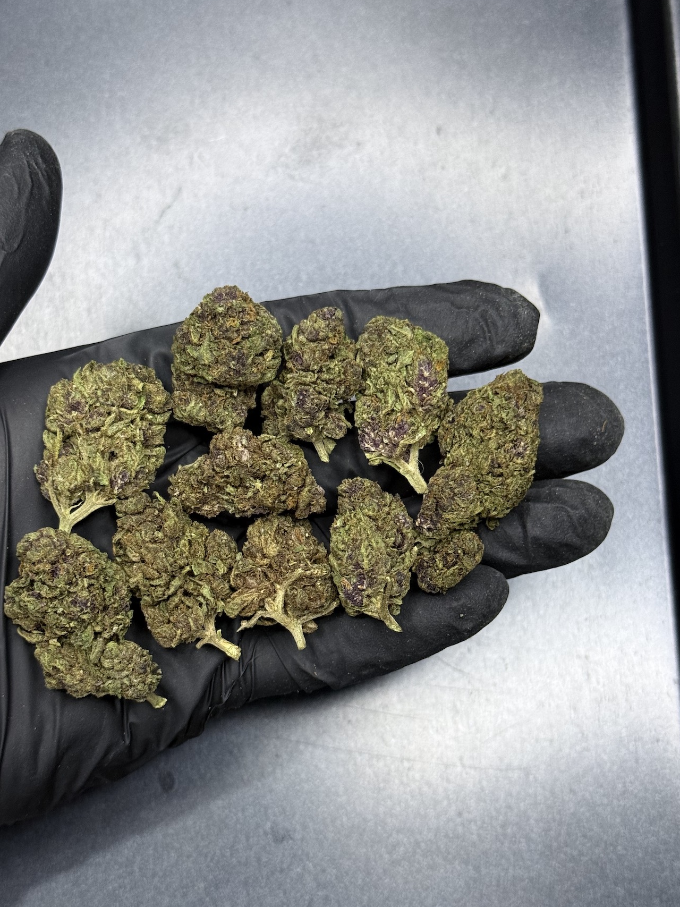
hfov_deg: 27.0
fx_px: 1415
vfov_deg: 35.5
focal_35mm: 54
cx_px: 305
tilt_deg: -81.2
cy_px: 502
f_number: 1.78
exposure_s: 1/60
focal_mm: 6.76
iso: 200
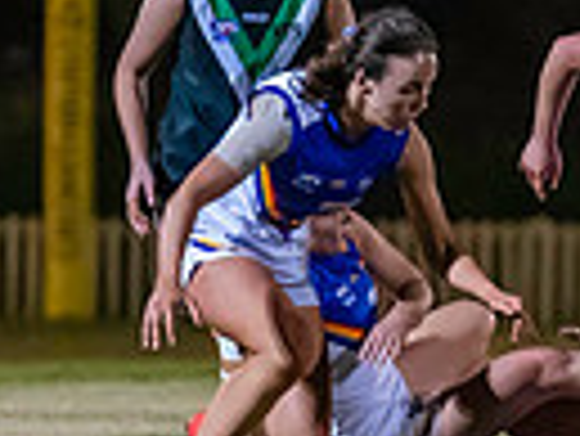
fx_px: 22590
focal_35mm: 1347
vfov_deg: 1.1
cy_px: 298
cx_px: 720
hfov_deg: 1.5
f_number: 2.8
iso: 10000
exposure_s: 1/1000
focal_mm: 210
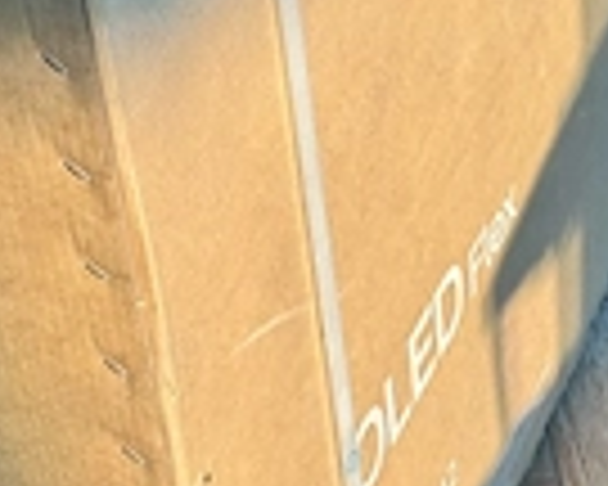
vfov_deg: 11.1
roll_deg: +10.6
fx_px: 2501
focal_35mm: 139
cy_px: 135
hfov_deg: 13.8
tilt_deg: -37.3
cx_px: 153
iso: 64
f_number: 1.78
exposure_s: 1/296
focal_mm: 6.76
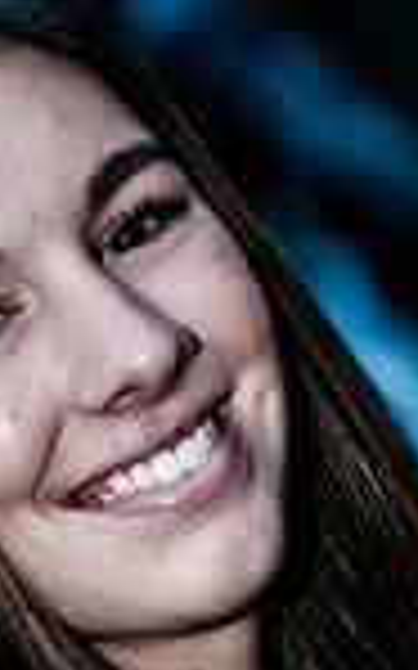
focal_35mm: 322
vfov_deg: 6.5
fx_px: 5875
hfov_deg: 4.1
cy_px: 719
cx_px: 200
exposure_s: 1/60
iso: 400
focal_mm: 70
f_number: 2.8
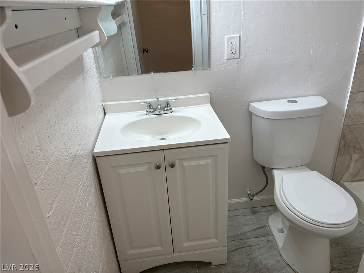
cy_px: 136
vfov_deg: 53.1
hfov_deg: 67.3
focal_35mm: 26
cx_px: 182
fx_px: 273
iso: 80
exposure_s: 1/120
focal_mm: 5.96
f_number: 1.6
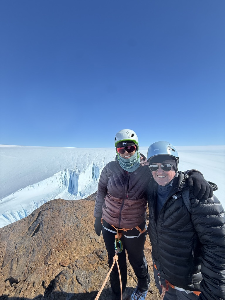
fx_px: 121
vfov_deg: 102.1
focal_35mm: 14
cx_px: 112
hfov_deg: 85.7
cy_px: 150
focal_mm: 2.22
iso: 64
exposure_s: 1/3460
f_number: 2.2
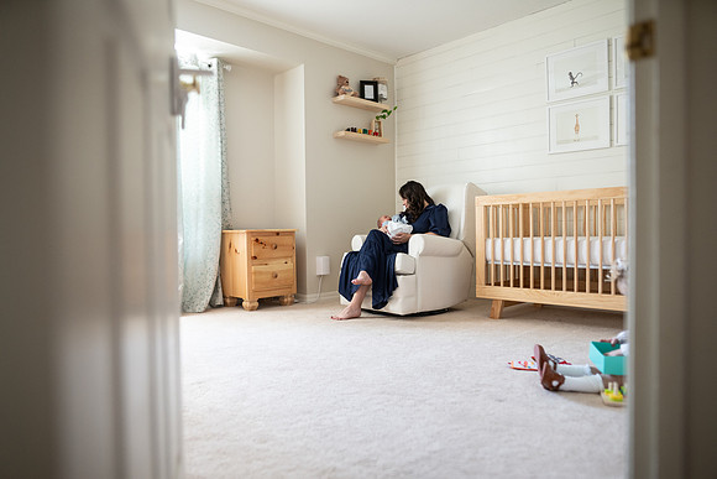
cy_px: 240
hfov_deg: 73.7
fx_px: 478
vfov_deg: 53.2
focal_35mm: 24
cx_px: 358
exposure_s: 1/60
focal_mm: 24
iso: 800
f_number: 1.8
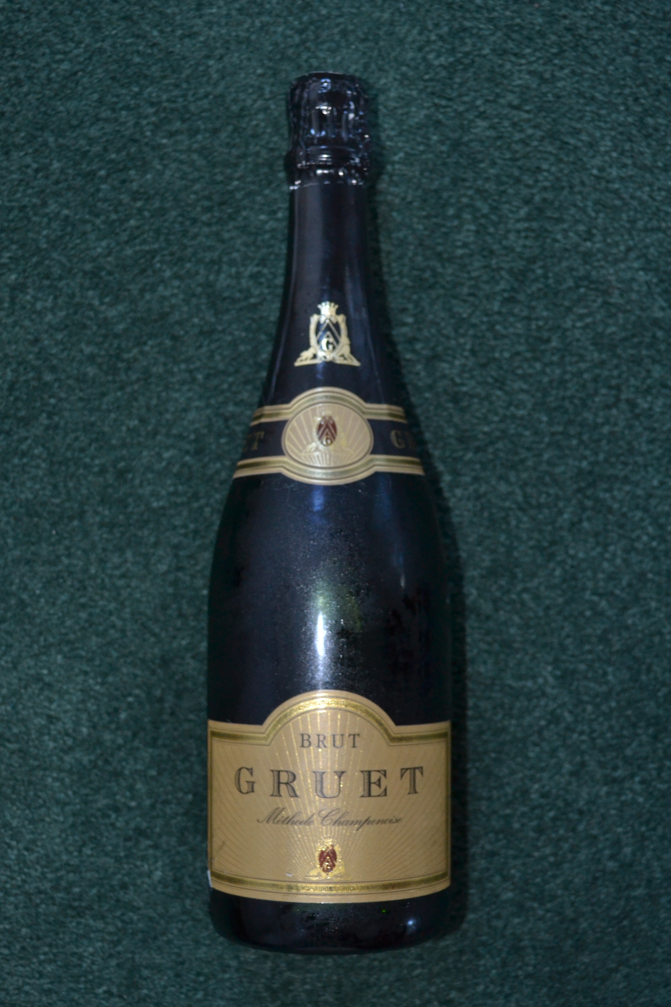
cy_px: 504
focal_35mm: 44
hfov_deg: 30.8
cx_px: 336
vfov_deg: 45.0
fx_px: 1216
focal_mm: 29
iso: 800
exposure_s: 1/30
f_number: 4.5
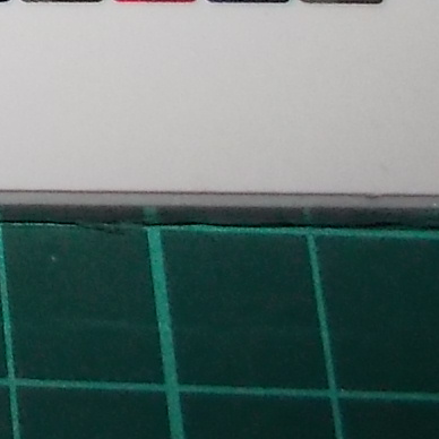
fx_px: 2152
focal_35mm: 150
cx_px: -606
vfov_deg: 10.7
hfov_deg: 10.2
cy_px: -444
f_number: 3.3
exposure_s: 1/30
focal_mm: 4.1
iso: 200
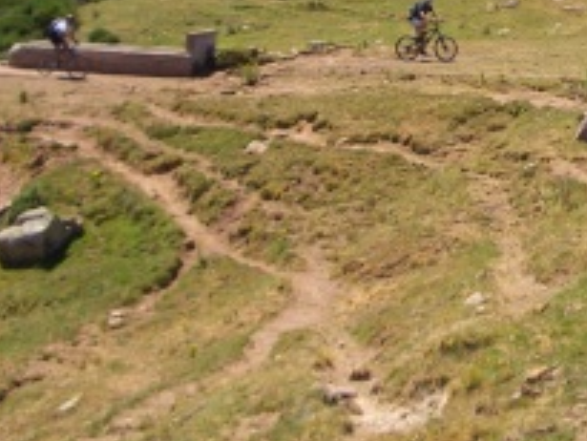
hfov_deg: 23.3
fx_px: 1391
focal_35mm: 82
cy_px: 34
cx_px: 518
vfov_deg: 17.7
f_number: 4.3
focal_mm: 5.8
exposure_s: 1/320
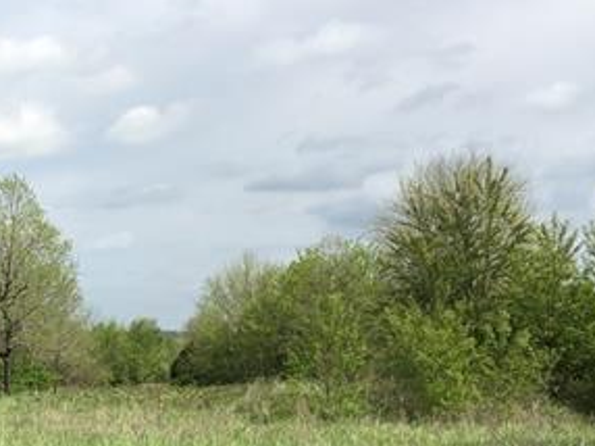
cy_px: 381
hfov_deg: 28.2
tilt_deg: -2.9
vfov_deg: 22.1
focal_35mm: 65
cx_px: 10
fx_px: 1116
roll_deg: +0.0
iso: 25
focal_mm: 4.15
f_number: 2.2
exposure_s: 1/1374
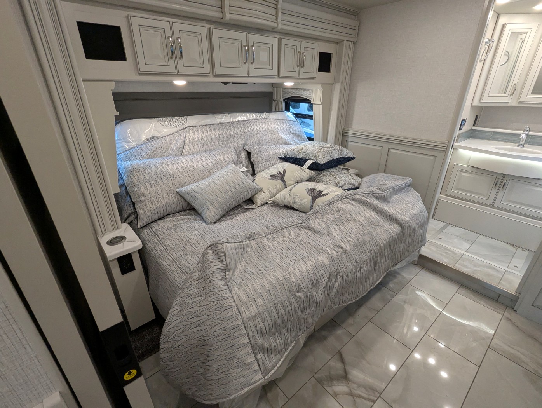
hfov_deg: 94.4
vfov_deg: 78.2
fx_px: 251
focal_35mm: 16
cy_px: 204
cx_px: 271
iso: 310
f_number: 2.2
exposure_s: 1/107
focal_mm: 2.35
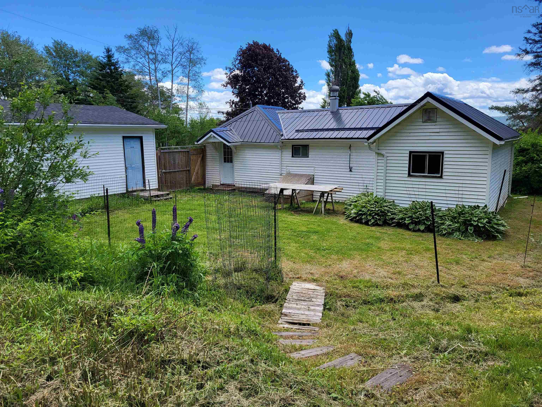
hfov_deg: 67.3
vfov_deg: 53.1
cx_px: 271
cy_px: 204
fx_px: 407
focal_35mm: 26
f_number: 1.8
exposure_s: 1/1441
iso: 40
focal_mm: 5.4
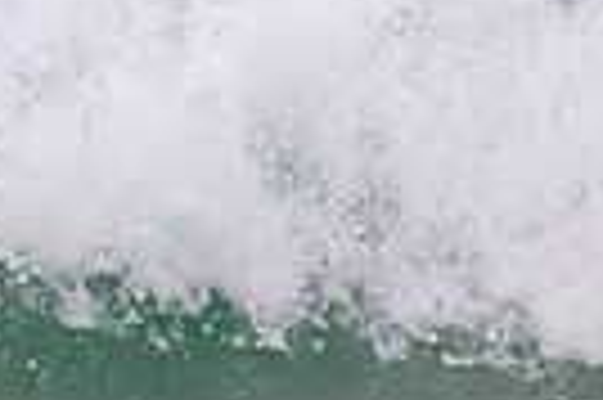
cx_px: -526
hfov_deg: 0.6
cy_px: -353
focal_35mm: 3470
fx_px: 58051
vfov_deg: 0.4
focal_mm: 800
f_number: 11
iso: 900
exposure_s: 1/2000
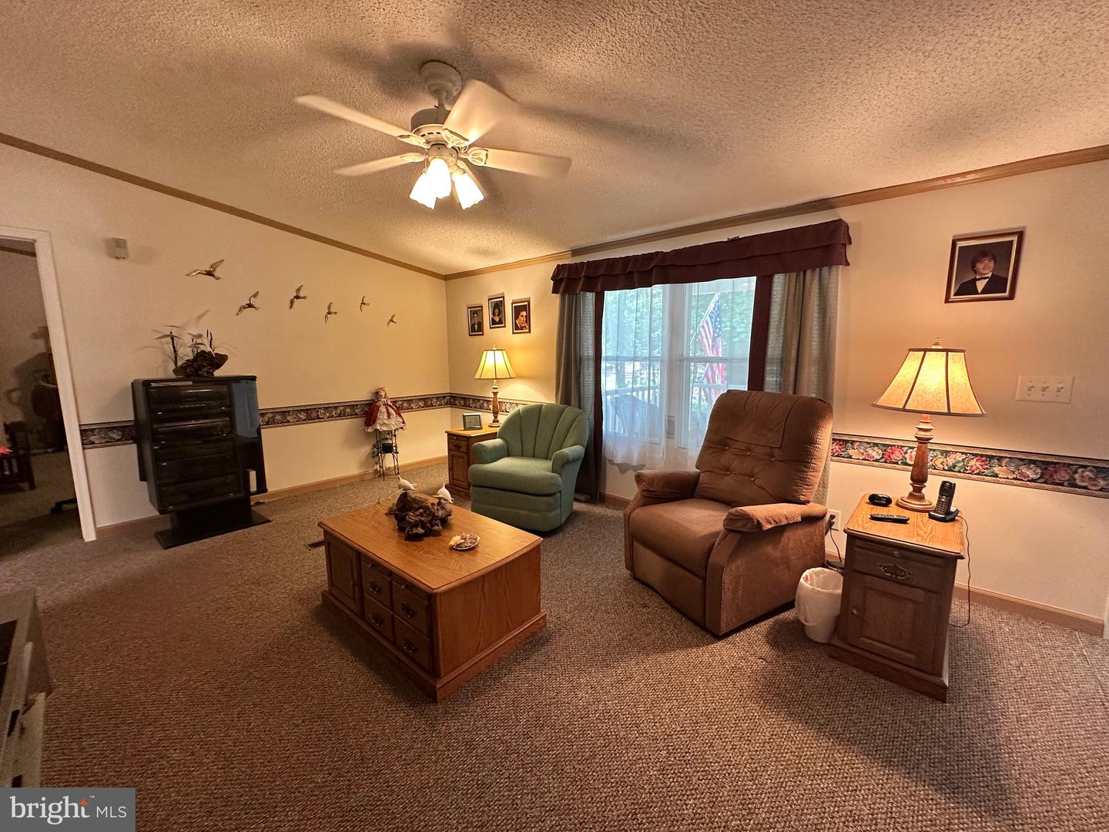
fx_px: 449
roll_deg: +0.1
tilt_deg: -7.8
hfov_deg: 102.1
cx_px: 554
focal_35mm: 14
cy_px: 416
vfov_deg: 85.7
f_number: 2.2
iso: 250
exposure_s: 1/60
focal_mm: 2.22
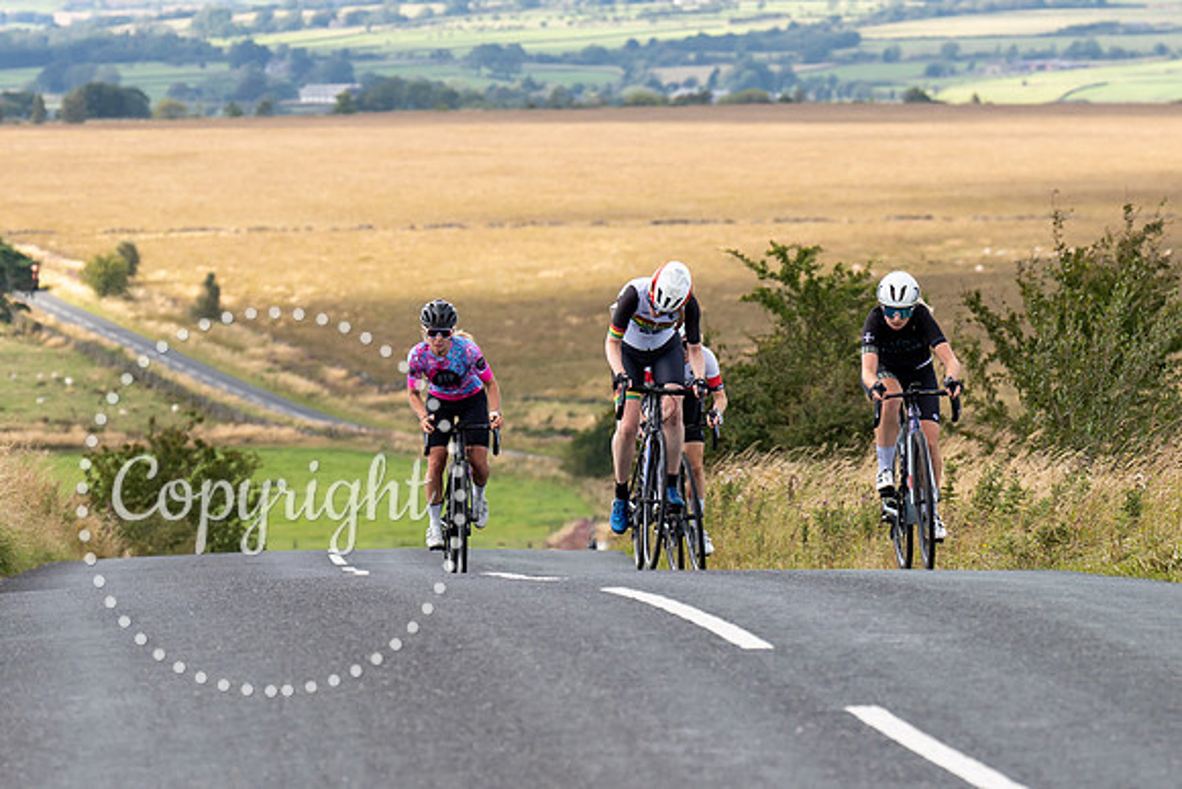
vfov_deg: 5.1
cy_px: 262
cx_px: 754
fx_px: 8843
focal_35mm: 269
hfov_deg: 7.6
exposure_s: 1/800
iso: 100
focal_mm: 124
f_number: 4
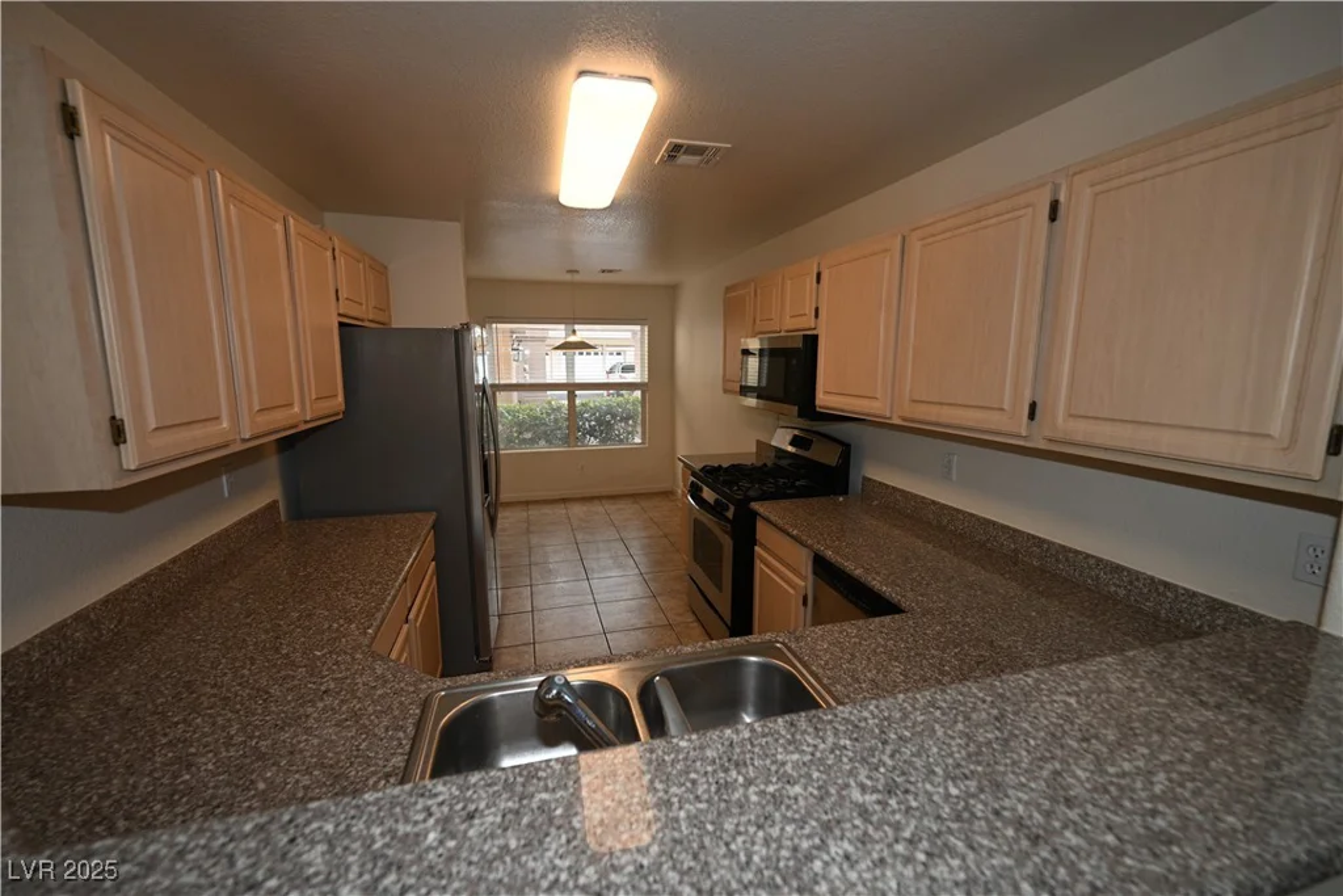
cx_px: 672
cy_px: 448
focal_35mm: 14
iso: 320
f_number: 4
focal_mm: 14
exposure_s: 1/60
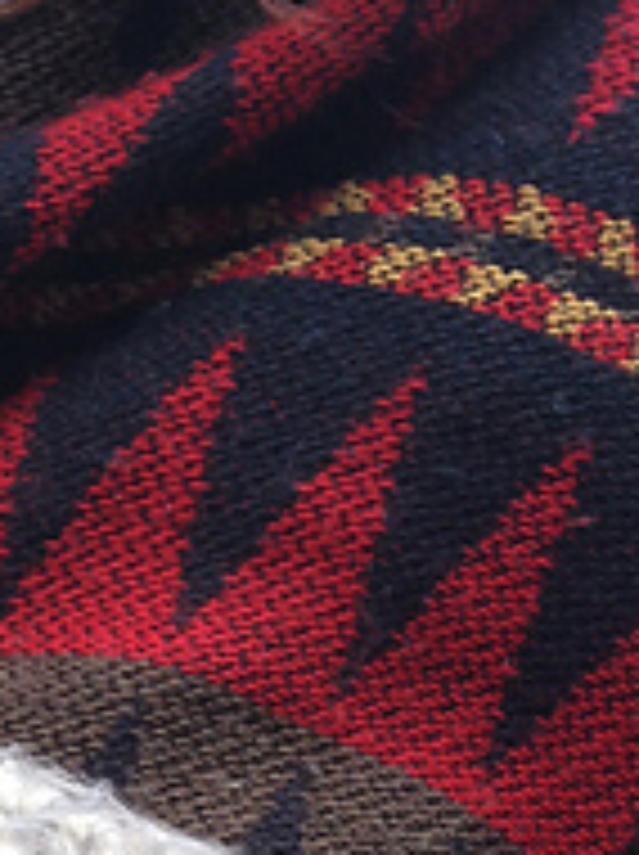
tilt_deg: -14.6
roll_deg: -1.5
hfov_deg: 12.2
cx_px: -140
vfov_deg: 15.2
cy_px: 1346
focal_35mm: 118
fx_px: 2911
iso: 50
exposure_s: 1/60
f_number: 2.4
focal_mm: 4.28
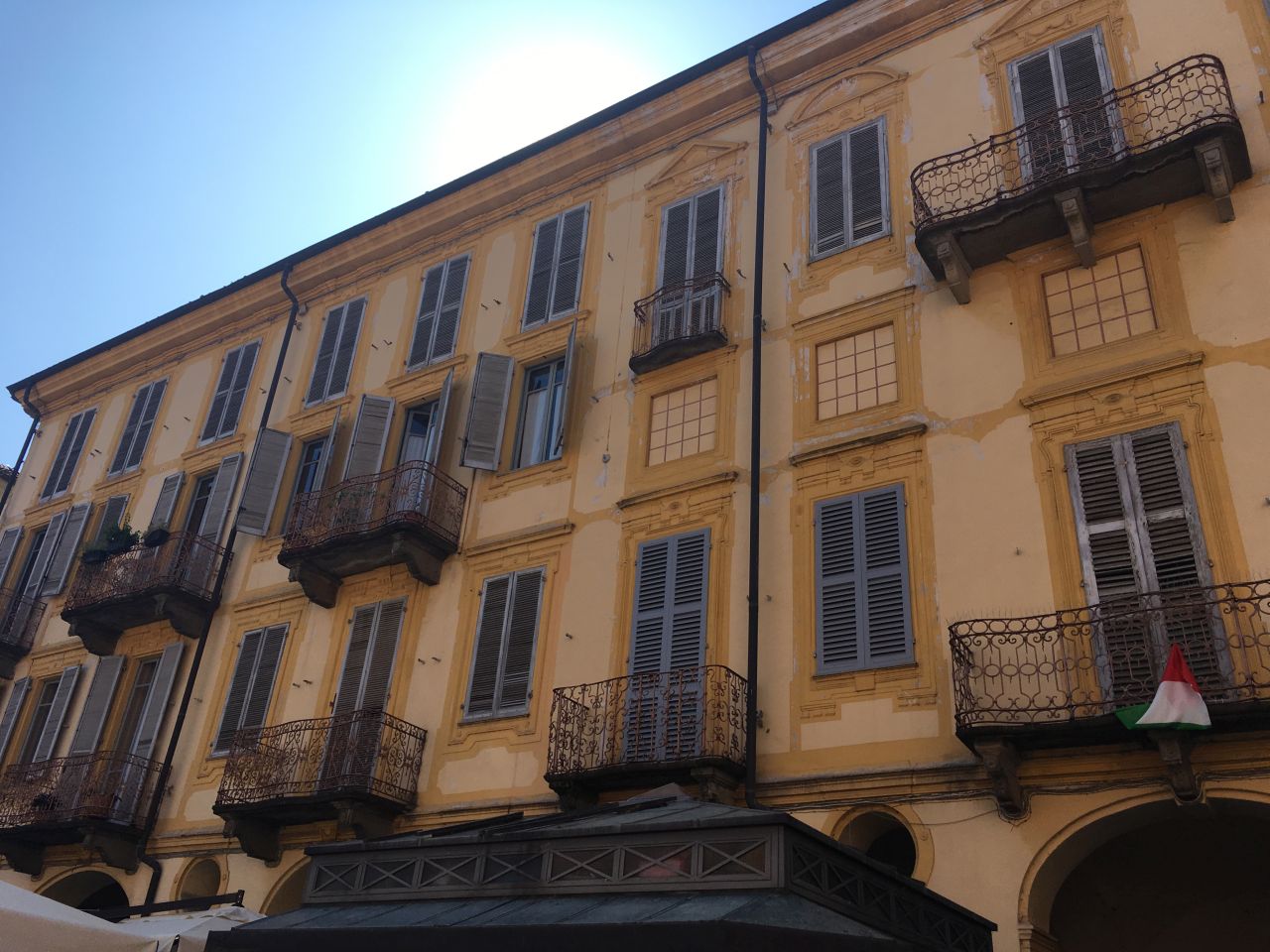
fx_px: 1064
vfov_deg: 48.2
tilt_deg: +30.1
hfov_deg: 61.7
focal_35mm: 29
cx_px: 635
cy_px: 476
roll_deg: -4.7
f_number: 2.2
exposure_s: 1/1508
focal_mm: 4.15
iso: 25
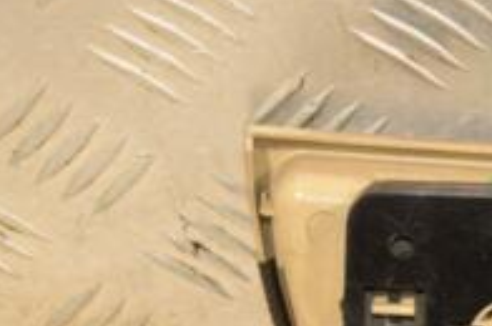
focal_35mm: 230
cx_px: 685
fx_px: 3138
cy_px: 273
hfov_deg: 8.8
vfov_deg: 5.9
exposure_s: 1/200
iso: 800
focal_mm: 50
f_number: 6.3
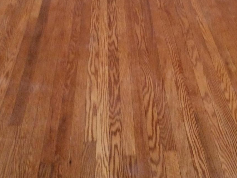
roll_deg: +2.6
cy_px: 36
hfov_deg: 35.4
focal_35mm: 54
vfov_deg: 26.5
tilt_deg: -34.8
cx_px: 141
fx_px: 370
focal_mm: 3.3
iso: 200
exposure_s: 1/24
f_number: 2.4
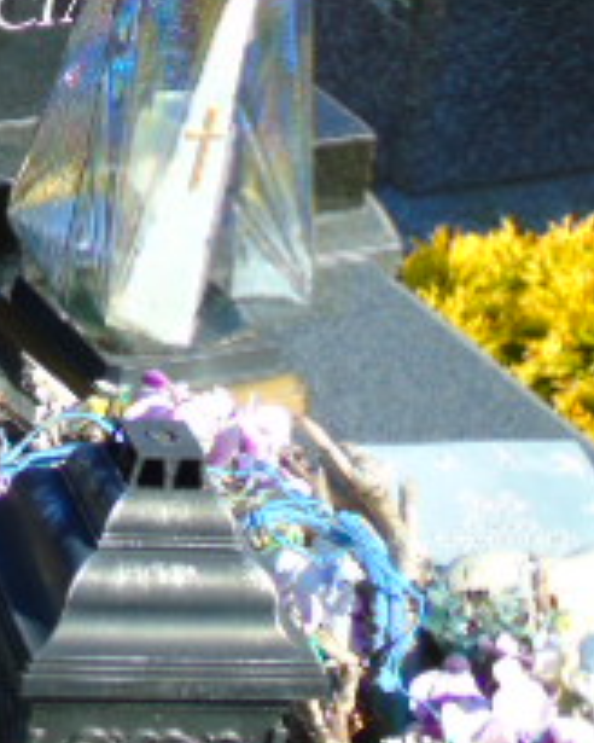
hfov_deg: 10.5
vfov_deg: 13.6
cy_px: 7
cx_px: -377
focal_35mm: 140
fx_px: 3077
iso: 80
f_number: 4.1
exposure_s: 1/320
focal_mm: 8.2
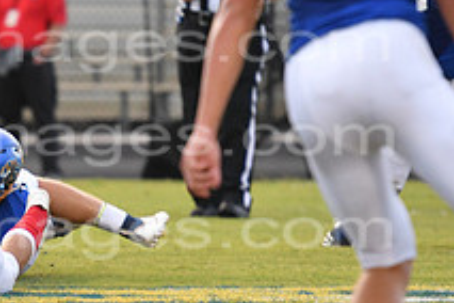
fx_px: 9538
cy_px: 187
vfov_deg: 1.8
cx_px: -85
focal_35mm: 756
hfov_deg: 2.7
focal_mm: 185
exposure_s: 1/800
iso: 1600
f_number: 3.2
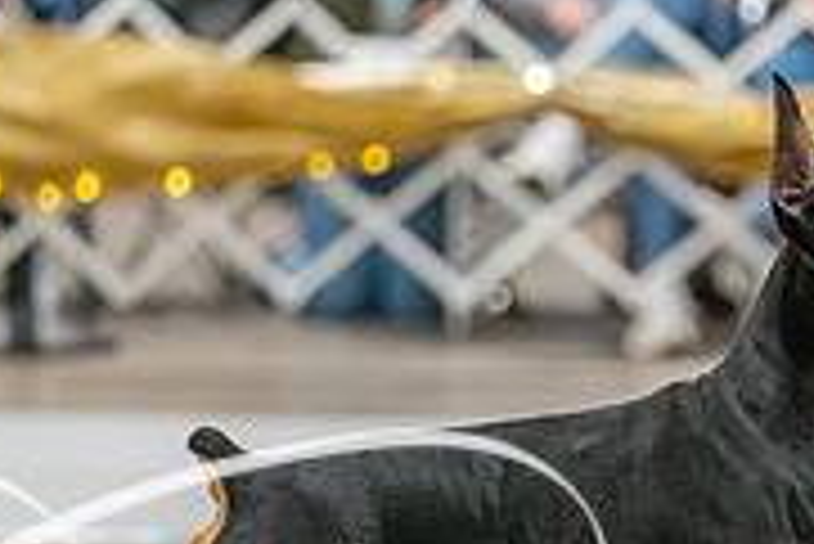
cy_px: 276
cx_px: 661
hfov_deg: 3.4
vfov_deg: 2.3
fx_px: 13532
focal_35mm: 598
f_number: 2.8
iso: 6400
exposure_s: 1/250
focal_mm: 187
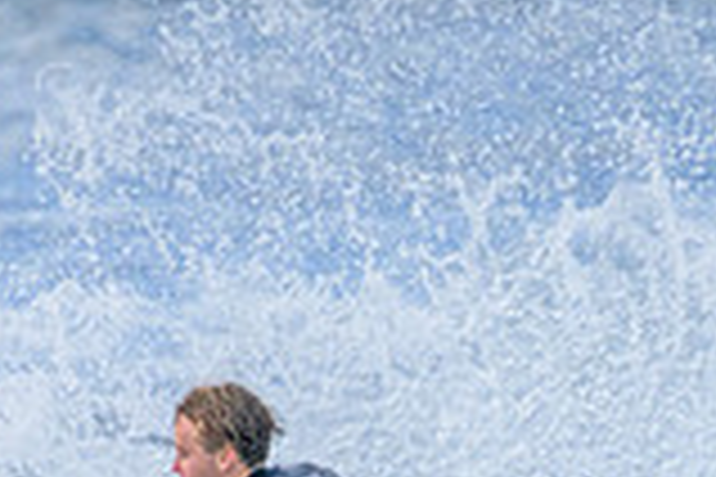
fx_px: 58011
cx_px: 302
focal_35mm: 2917
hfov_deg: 0.7
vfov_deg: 0.5
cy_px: 754
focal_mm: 800
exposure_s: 1/1250
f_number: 11
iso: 4000
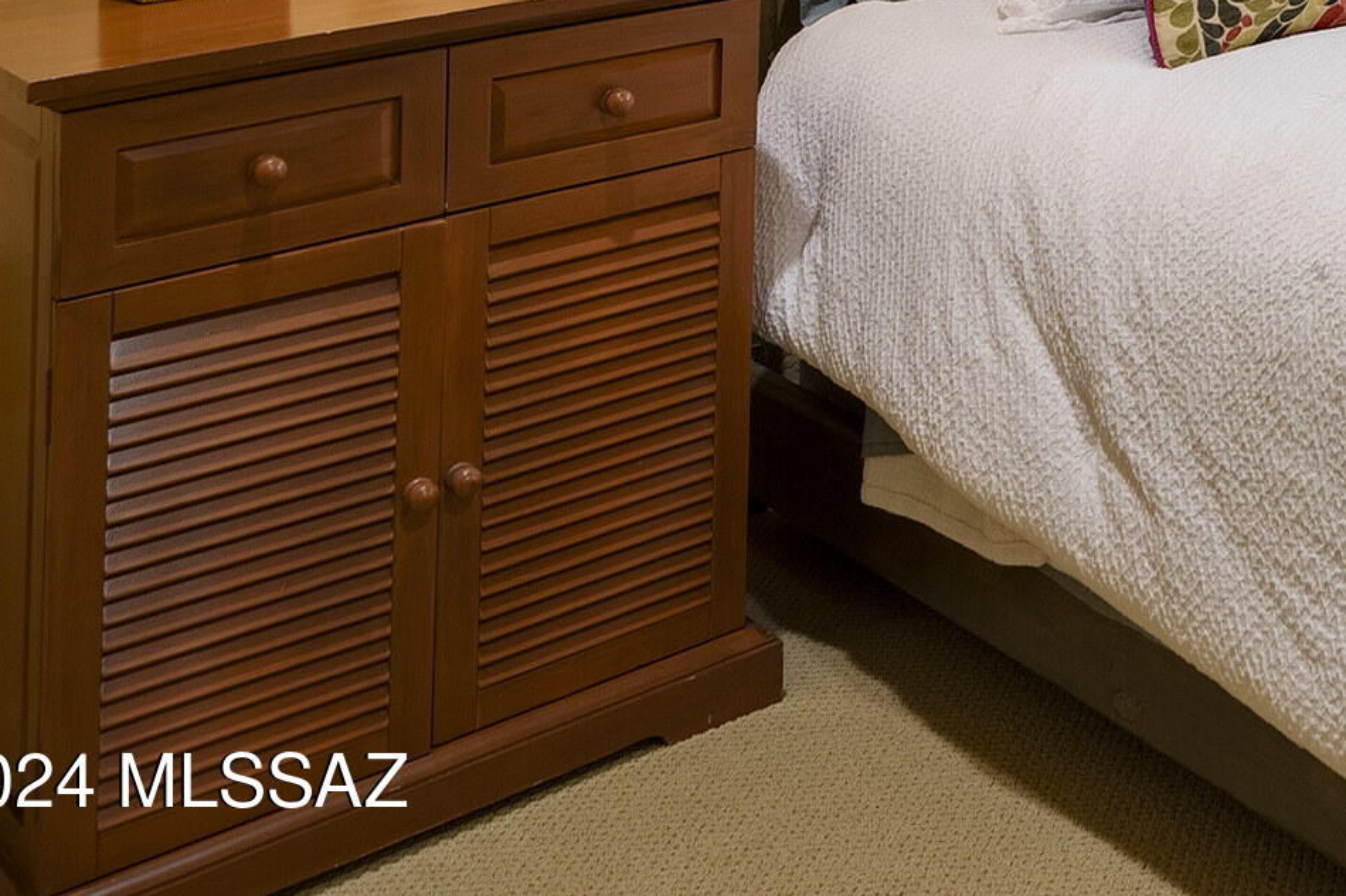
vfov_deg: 20.8
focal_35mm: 56
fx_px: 2093
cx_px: 1853
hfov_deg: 27.9
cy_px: -419
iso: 200
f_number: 7.1
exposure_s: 1/2.5
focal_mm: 19
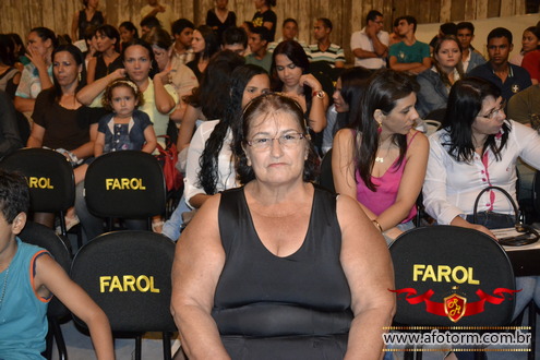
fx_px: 630
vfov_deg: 31.9
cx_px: 270
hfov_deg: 46.4
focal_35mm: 42
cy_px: 180
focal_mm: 28
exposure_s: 1/60
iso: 3200
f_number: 4
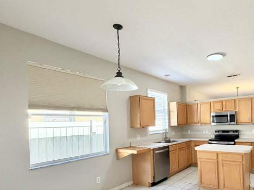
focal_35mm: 23
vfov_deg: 57.9
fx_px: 169
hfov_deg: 70.9
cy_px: 123
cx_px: 177
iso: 200
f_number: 2.2
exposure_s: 1/120
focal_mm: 2.22
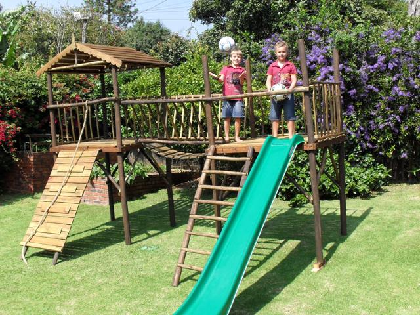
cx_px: 210
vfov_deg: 37.7
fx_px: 461
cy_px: 158
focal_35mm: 38
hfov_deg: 49.0
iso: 80
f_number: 8.3
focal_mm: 6.3
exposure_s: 1/90
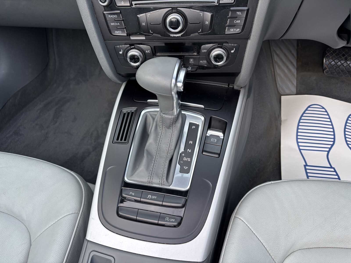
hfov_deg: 67.3
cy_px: 132
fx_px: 264
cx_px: 176
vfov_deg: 53.1
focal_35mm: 26
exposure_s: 1/107
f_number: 1.6
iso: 125
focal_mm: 5.96
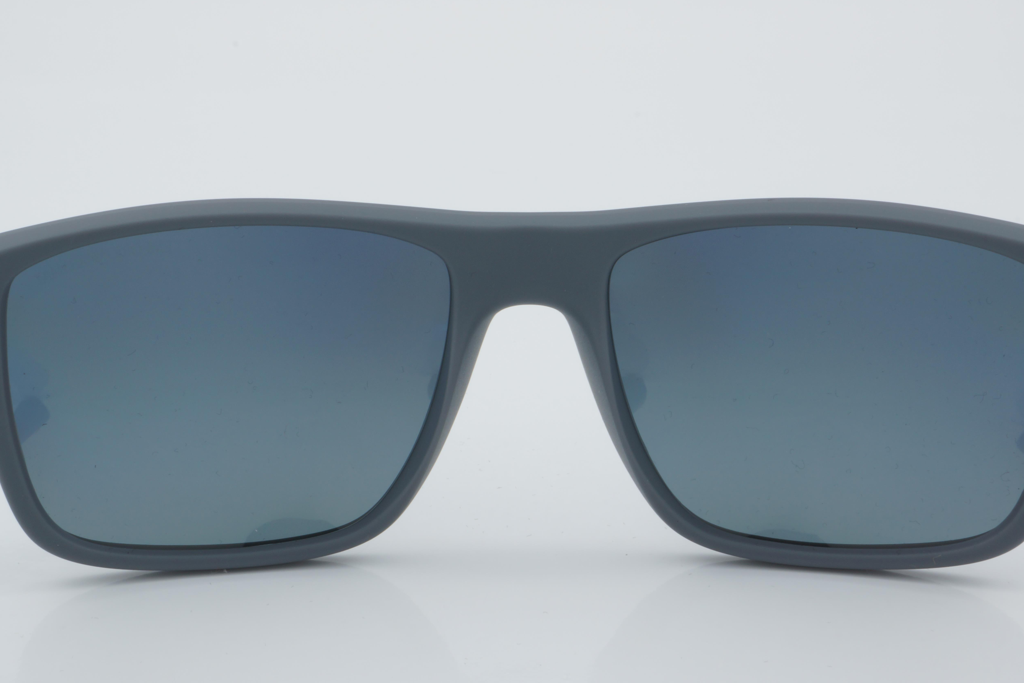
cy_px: 357
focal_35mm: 81
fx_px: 2292
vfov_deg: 16.9
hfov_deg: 25.2
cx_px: 532
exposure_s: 1/4
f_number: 32
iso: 100
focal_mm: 45
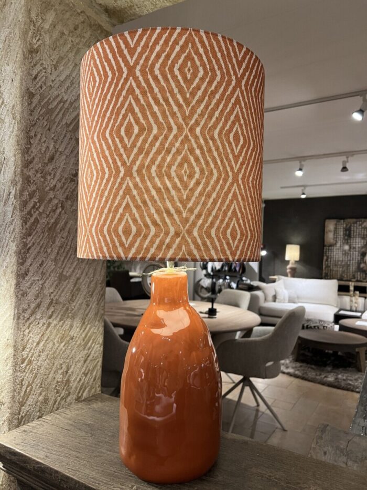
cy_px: 245
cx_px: 184
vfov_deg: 67.3
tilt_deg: +1.1
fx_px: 367
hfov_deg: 53.1
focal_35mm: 26
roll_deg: -2.2
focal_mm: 5.7
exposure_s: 1/50
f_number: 1.5
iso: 160
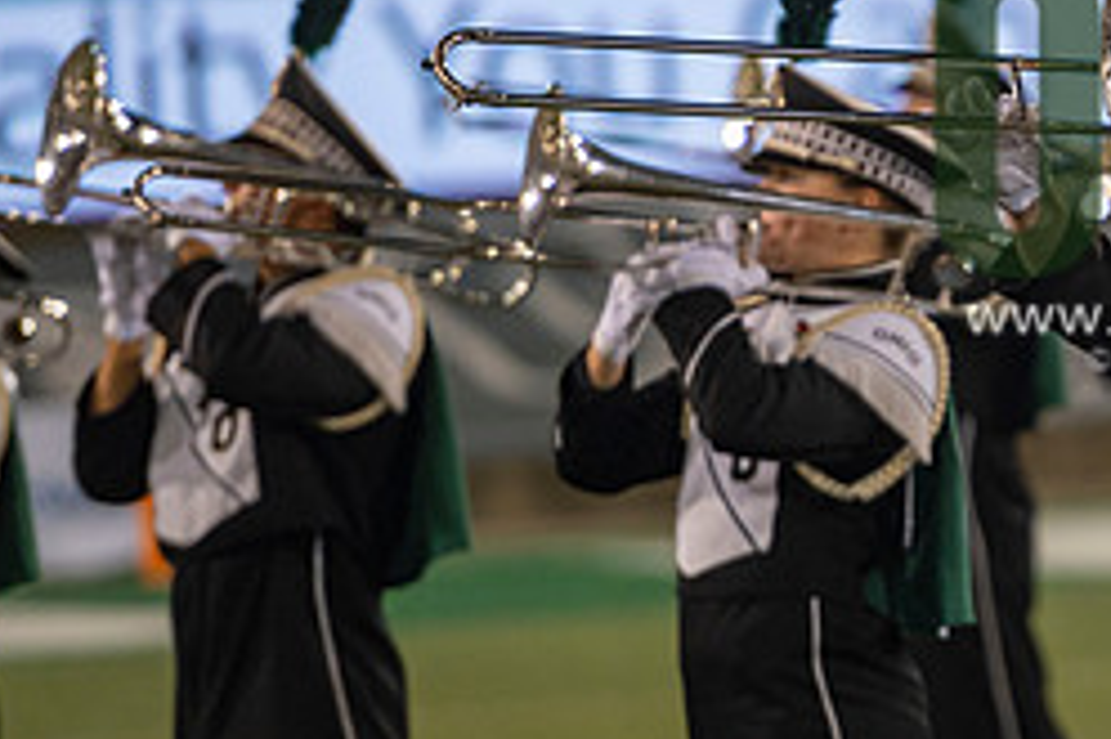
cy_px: 157
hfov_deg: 4.4
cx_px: 1272
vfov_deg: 2.9
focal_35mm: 467
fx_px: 14402
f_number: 2.8
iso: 1000
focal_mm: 200
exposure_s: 1/500
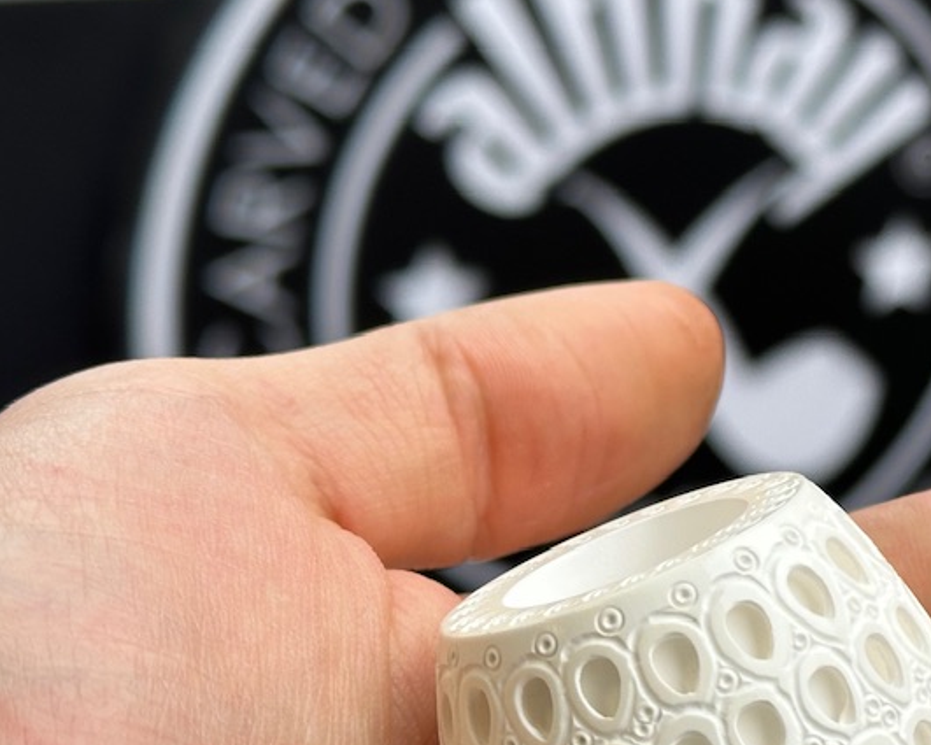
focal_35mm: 113
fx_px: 3114
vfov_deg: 13.6
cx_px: 1080
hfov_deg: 16.4
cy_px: 400
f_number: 1.78
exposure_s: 1/208
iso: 50
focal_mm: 6.86
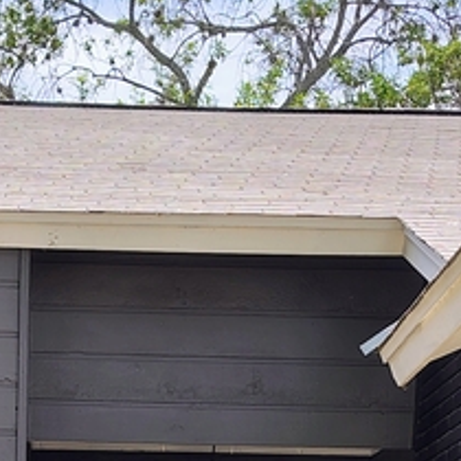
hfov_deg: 15.9
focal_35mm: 109
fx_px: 1642
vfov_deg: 13.8
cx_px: 112
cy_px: 885
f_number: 1.8
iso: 100
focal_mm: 5.56
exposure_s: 1/334
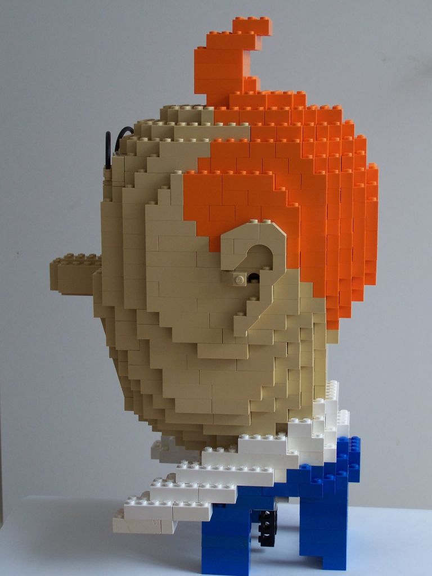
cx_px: 216
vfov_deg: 29.0
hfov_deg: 21.9
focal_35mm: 67
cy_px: 288
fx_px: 1115
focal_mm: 11.1
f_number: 3.2
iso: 80
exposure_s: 1/90
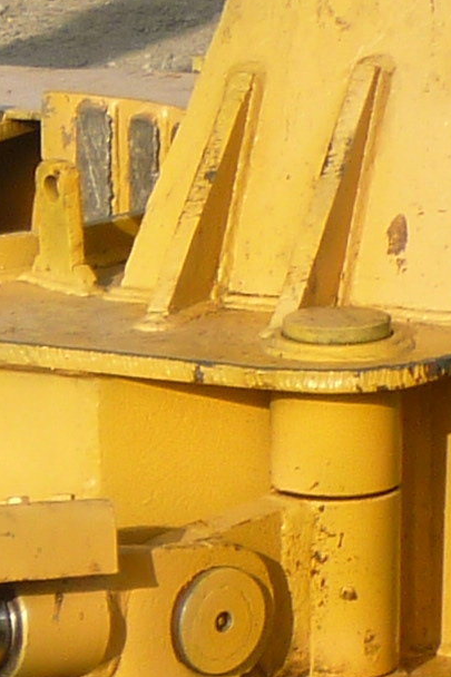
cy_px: 688
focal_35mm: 206
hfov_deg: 6.2
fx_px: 3873
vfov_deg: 9.9
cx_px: -893
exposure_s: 1/125
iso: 80
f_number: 8
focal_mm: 5.5
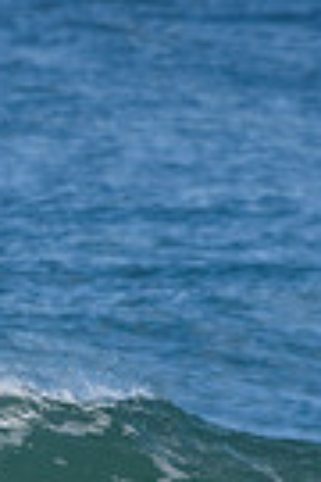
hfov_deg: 0.6
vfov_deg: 0.8
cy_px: 630
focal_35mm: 2451
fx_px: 32780
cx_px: -11
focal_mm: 380
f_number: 5.6
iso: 320
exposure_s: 1/2000
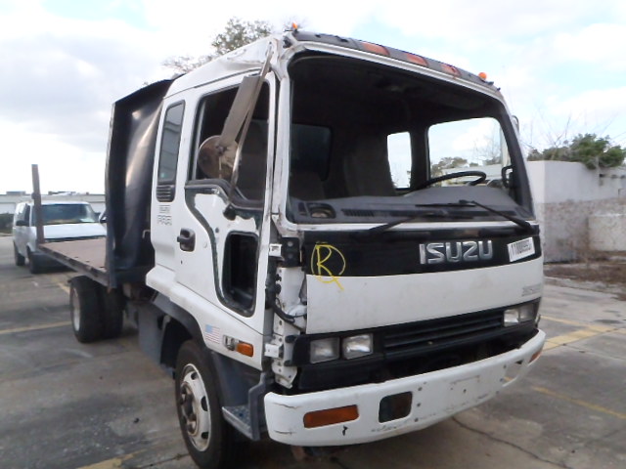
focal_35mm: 28
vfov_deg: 49.7
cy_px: 234
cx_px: 313
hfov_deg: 63.4
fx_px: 506
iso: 800
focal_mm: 5
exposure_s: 1/640
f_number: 8
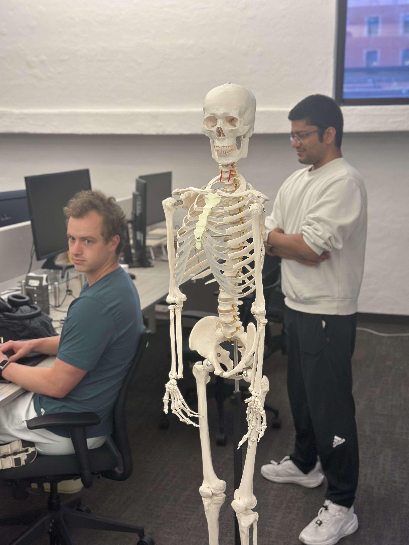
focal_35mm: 48
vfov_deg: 39.7
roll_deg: -0.4
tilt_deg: -10.8
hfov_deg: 30.3
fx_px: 756
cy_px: 272
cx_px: 204
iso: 80
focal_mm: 6.86
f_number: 1.78
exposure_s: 1/60
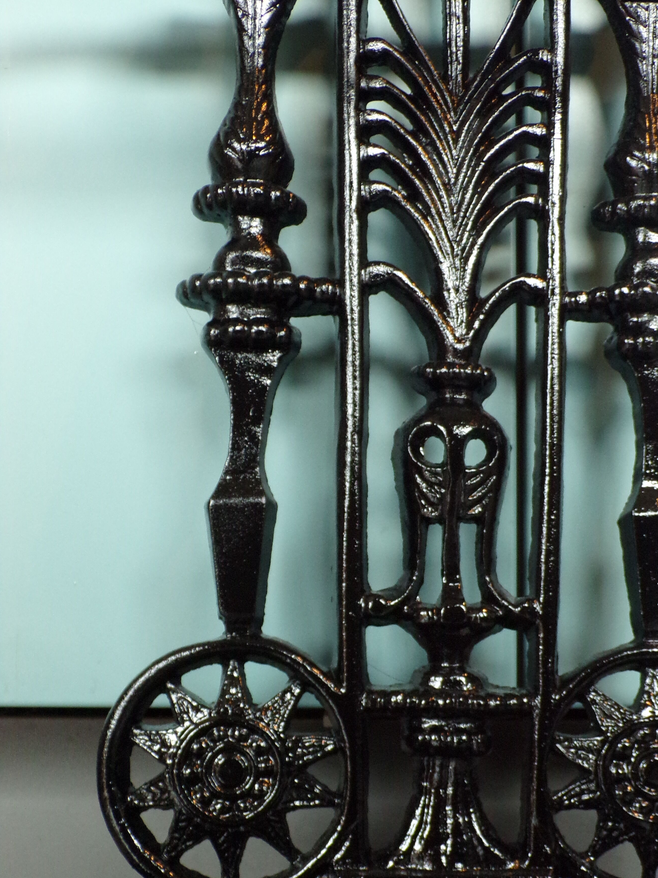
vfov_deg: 38.8
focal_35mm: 49
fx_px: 1242
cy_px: 515
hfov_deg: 29.5
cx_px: 433
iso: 260
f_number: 3.3
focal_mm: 6.6
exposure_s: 1/17
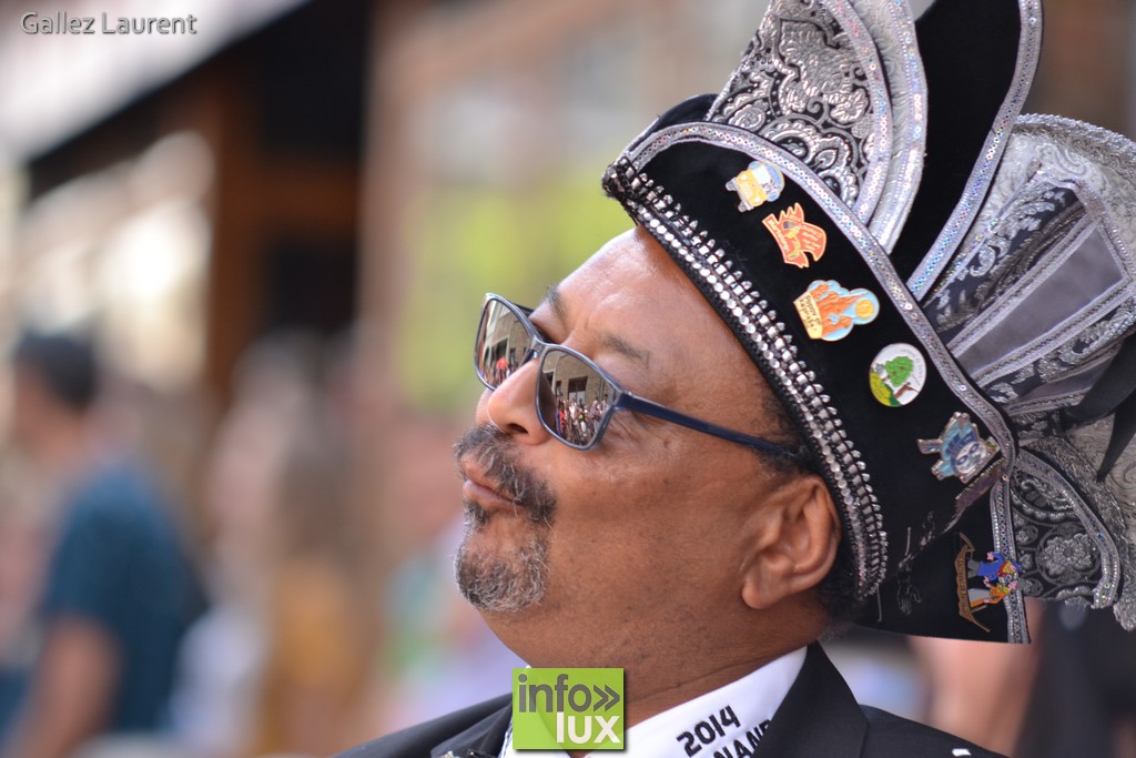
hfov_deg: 9.1
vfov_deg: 6.1
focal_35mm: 225
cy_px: 379
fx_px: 7101
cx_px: 568
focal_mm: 150
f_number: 3.5
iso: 200
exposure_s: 1/250
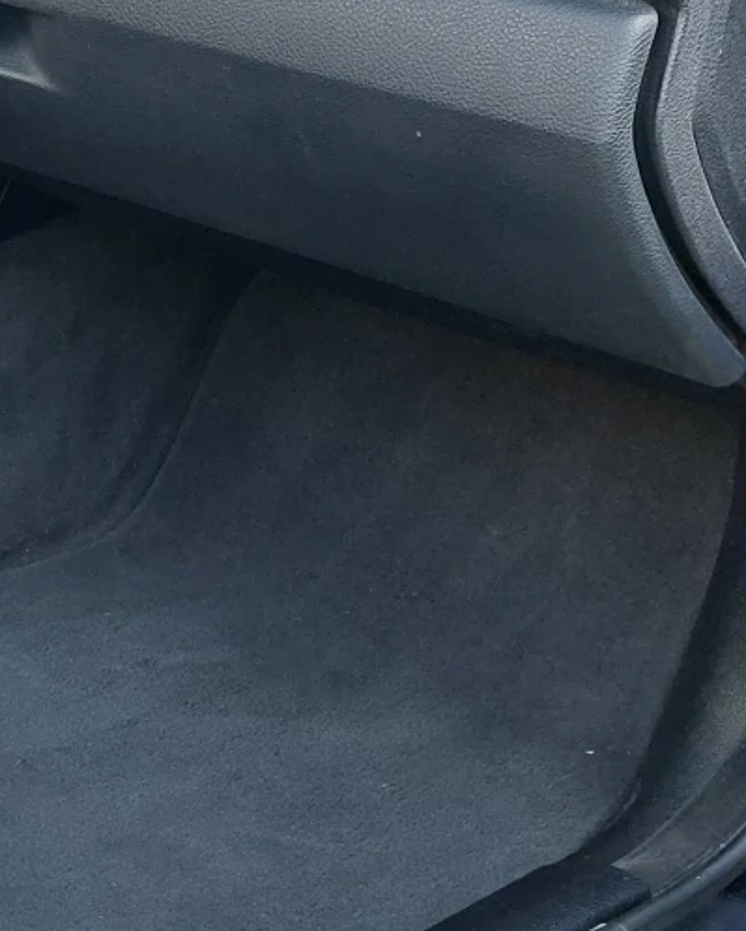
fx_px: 2592
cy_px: 651
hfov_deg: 13.8
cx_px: -757
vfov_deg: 20.3
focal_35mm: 94
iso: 80
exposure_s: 1/50
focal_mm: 5.23
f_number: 1.8
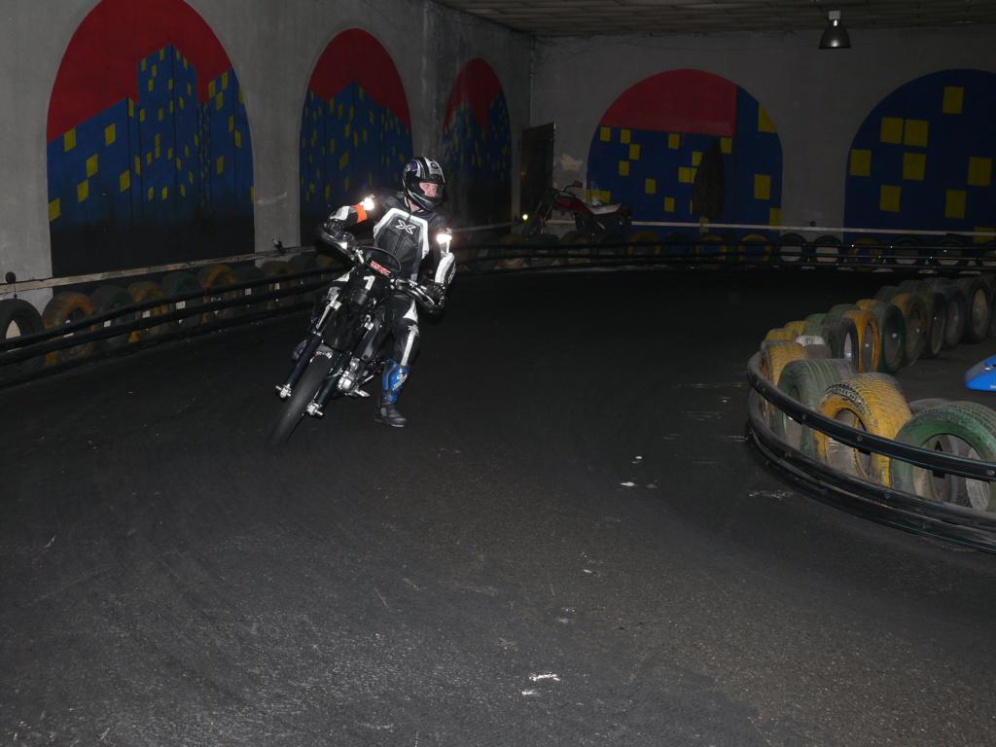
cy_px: 374
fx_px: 1237
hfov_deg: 43.9
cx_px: 498
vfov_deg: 33.6
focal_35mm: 43
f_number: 2.8
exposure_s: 1/30
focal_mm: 9.2
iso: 100
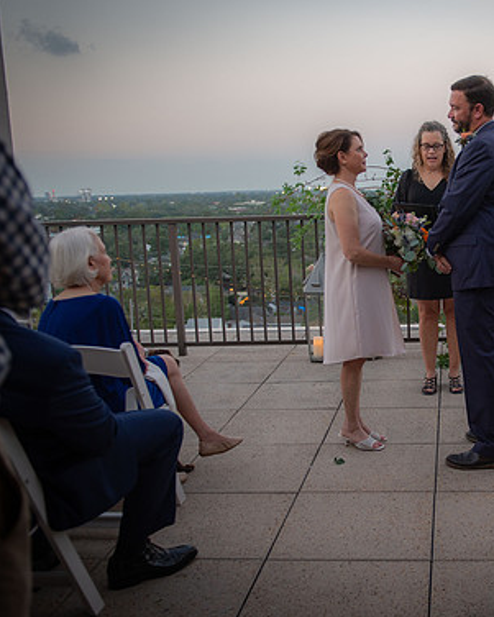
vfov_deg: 43.8
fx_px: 767
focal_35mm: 42
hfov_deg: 34.2
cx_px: 422
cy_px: 305
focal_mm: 29
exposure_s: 1/100
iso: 800
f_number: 2.8
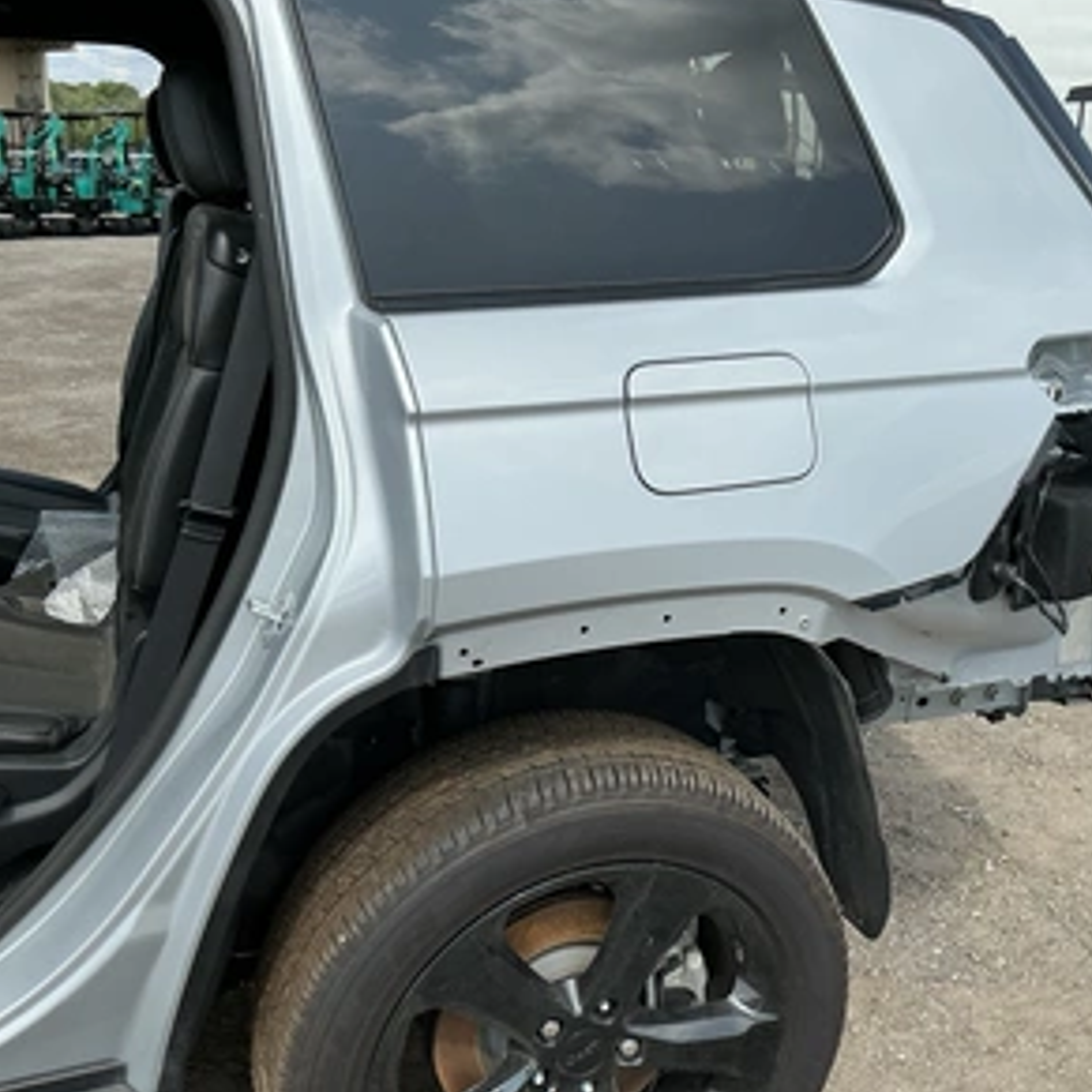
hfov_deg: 48.2
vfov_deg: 48.5
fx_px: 1213
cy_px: 548
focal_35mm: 34
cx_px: 657
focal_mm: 3
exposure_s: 1/1451
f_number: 1.8
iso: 25
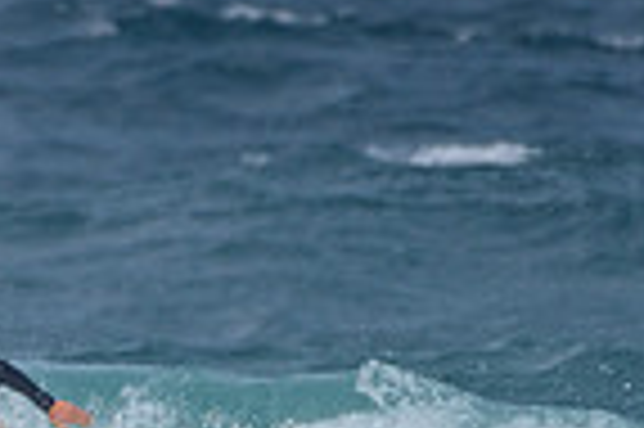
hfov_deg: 0.8
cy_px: 417
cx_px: -120
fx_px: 45582
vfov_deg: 0.5
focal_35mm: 2551
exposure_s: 1/2000
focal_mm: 500
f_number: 5.6
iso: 100
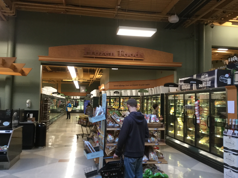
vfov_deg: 44.2
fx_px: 220
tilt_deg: +2.5
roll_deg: -0.8
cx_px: 120
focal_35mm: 32
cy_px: 88
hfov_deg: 56.8
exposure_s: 1/30
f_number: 2.4
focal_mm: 3.3
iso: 100
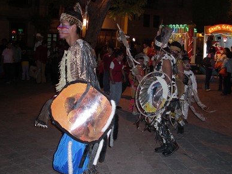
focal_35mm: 50
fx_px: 335
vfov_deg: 29.1
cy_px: 93
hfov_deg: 38.2
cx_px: 117
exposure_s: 1/40
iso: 200
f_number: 2.8
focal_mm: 7.8
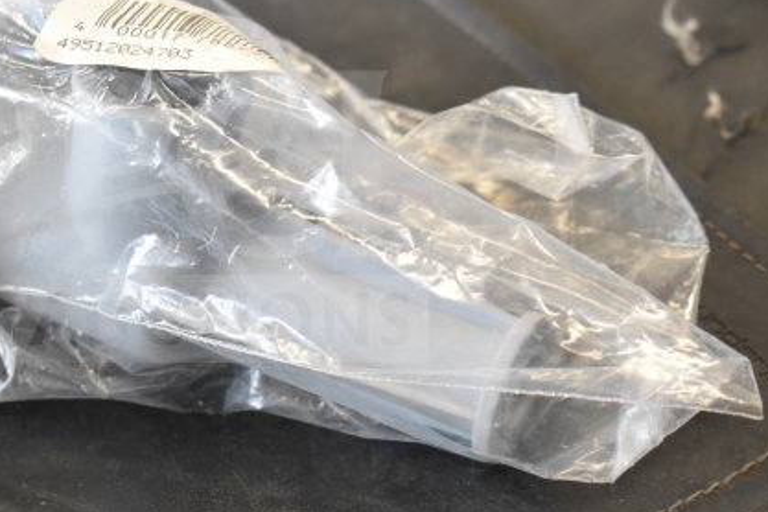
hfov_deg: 20.1
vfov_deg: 13.5
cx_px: 221
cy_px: 216
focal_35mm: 101
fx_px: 2154
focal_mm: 46
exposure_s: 1/80
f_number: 5.3
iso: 1800
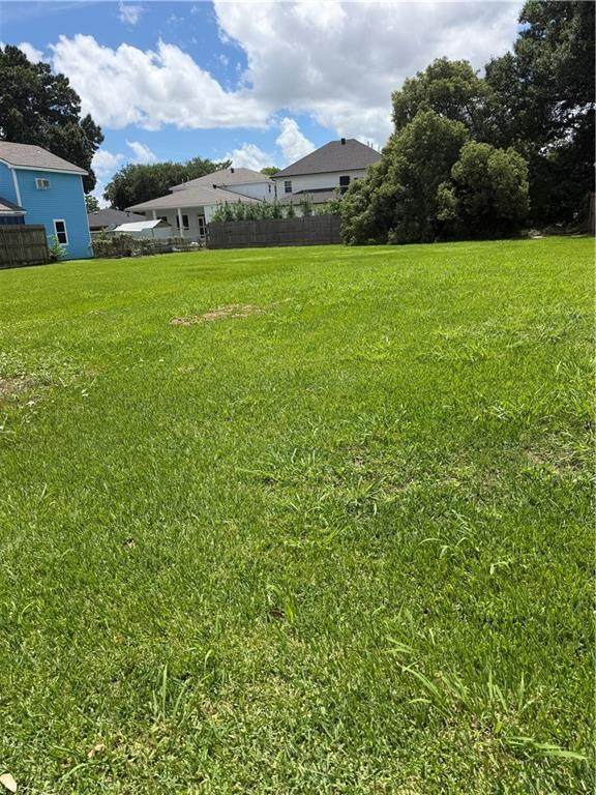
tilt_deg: -18.0
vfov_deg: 71.6
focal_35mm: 24
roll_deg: +3.7
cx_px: 298
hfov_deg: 56.8
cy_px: 398
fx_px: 551
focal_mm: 6.76
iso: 80
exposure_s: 1/4167
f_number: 1.78
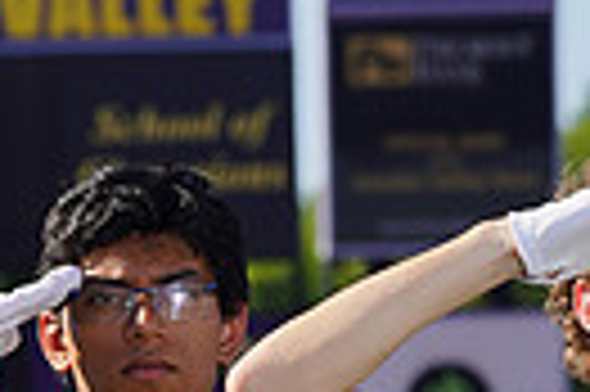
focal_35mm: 749
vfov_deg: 1.8
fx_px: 12260
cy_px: 732
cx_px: -194
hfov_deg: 2.8
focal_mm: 169
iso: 100
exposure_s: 1/250
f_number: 9
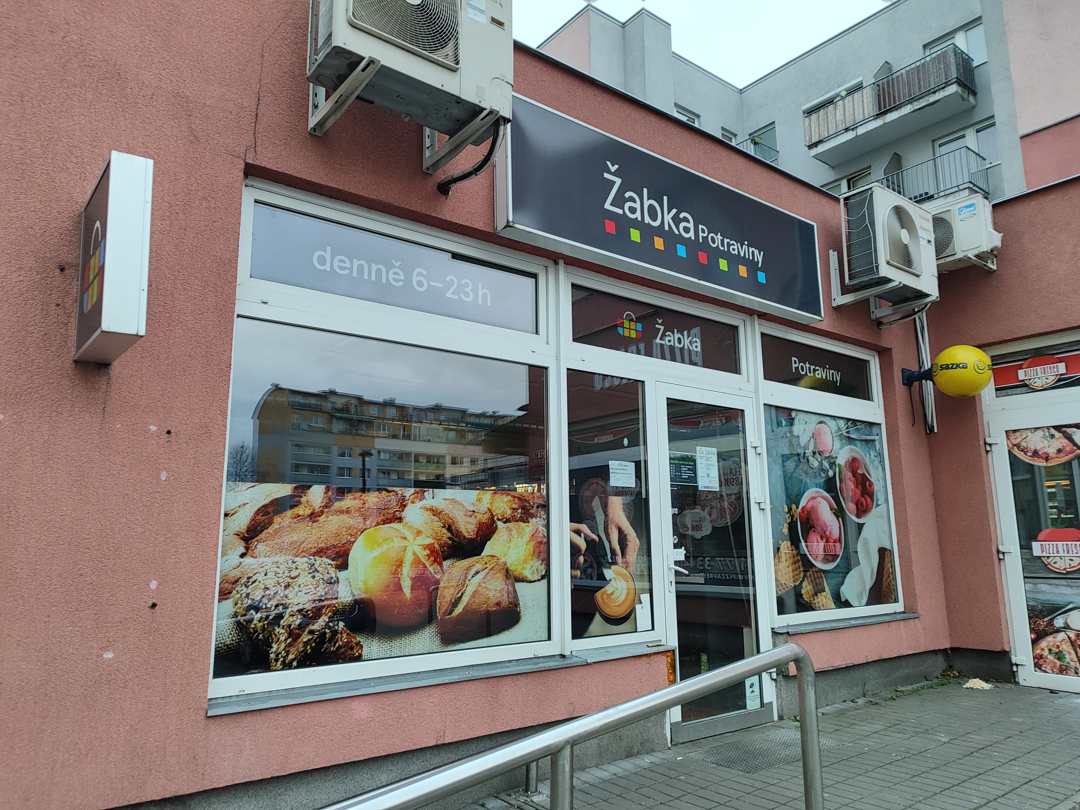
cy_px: 405
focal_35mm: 24
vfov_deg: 56.8
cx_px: 540
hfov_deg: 71.6
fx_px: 749
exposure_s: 1/100
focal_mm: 5.89
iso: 263
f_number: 1.89
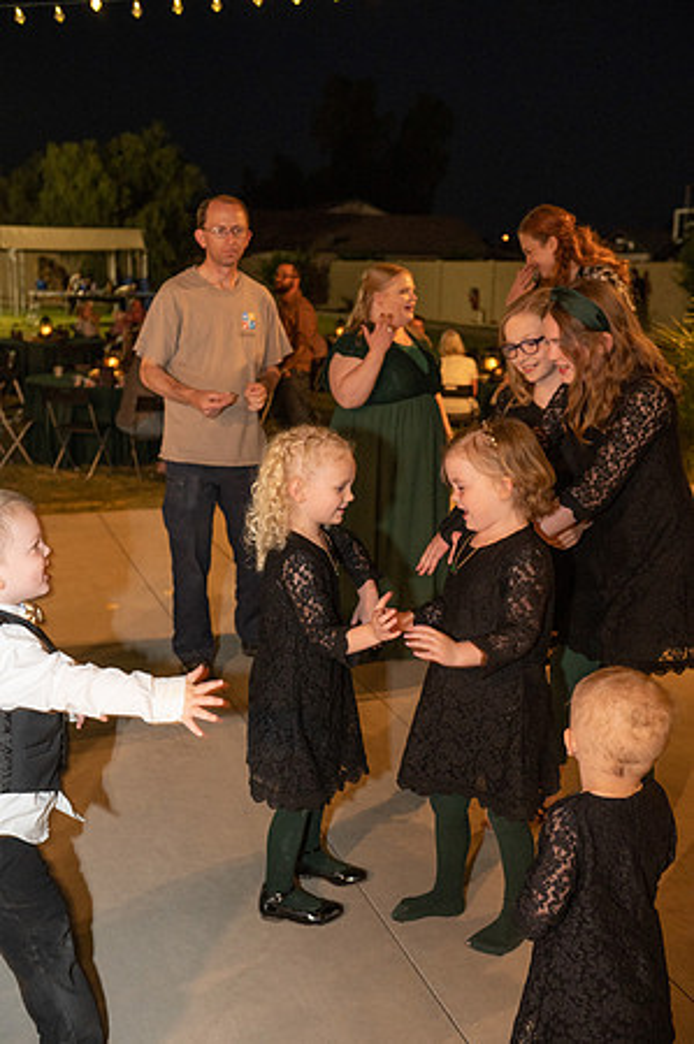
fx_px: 1101
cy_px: 522
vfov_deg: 50.7
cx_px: 347
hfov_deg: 35.0
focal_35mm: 38
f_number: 4
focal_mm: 38
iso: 3200
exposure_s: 1/80
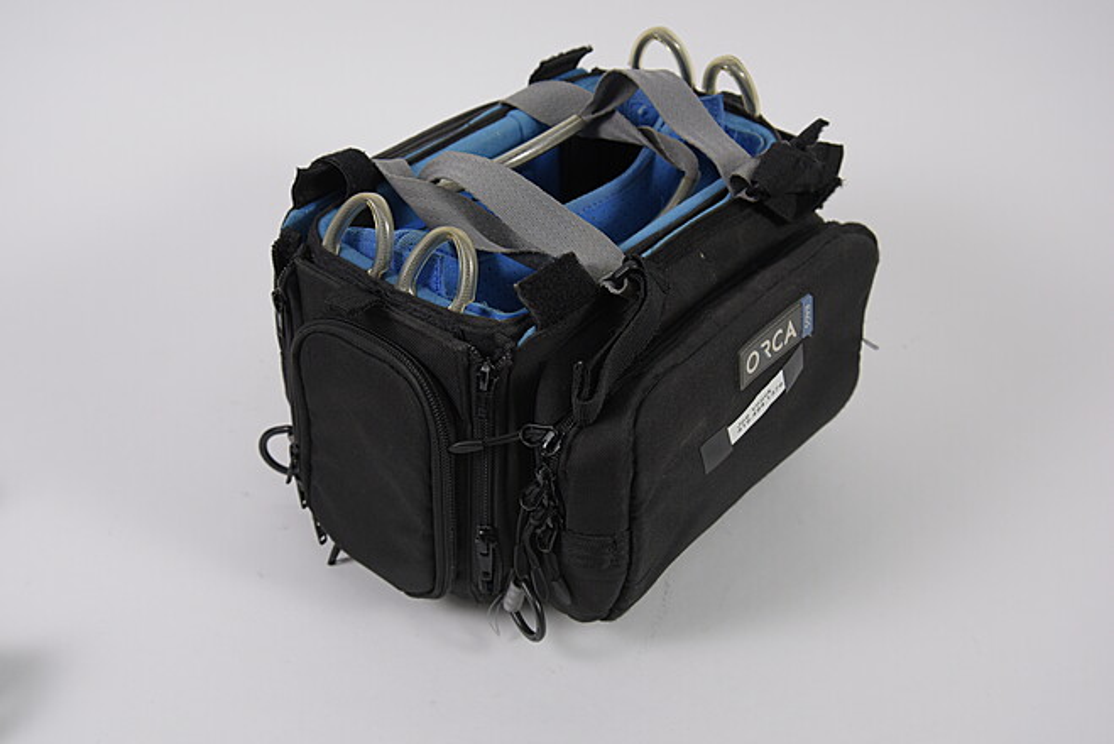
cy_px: 372
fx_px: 1424
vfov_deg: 29.3
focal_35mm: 46
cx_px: 557
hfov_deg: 42.7
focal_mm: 46
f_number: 8
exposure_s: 1/400
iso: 800
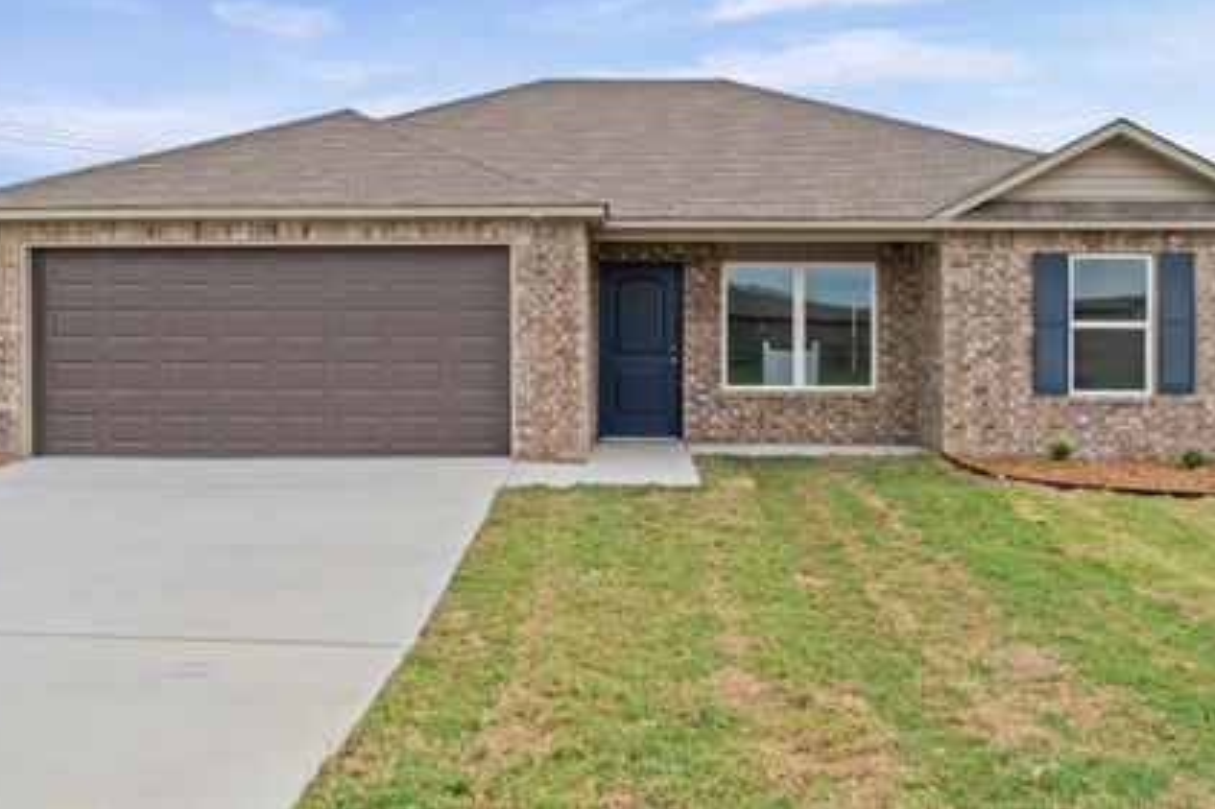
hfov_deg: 58.7
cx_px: 628
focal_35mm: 32
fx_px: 1080
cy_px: 333
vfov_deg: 40.9
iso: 250
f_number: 9
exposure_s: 1/100
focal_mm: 18
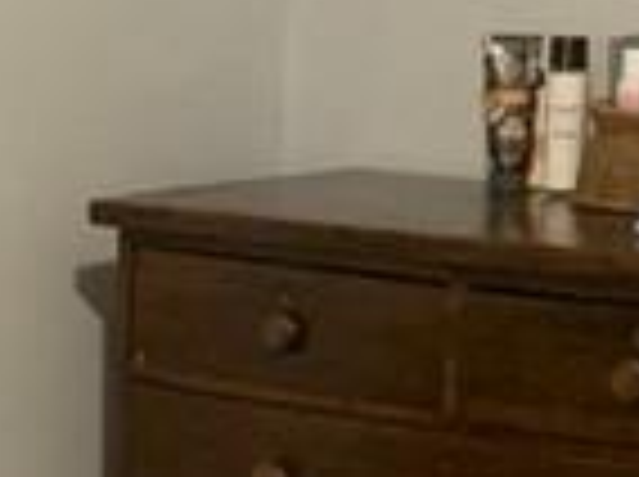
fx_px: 3465
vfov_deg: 7.9
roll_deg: +0.4
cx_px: -180
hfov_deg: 10.3
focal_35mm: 188
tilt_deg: -8.9
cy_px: 396
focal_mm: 4.25
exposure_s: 1/30
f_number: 1.8
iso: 500
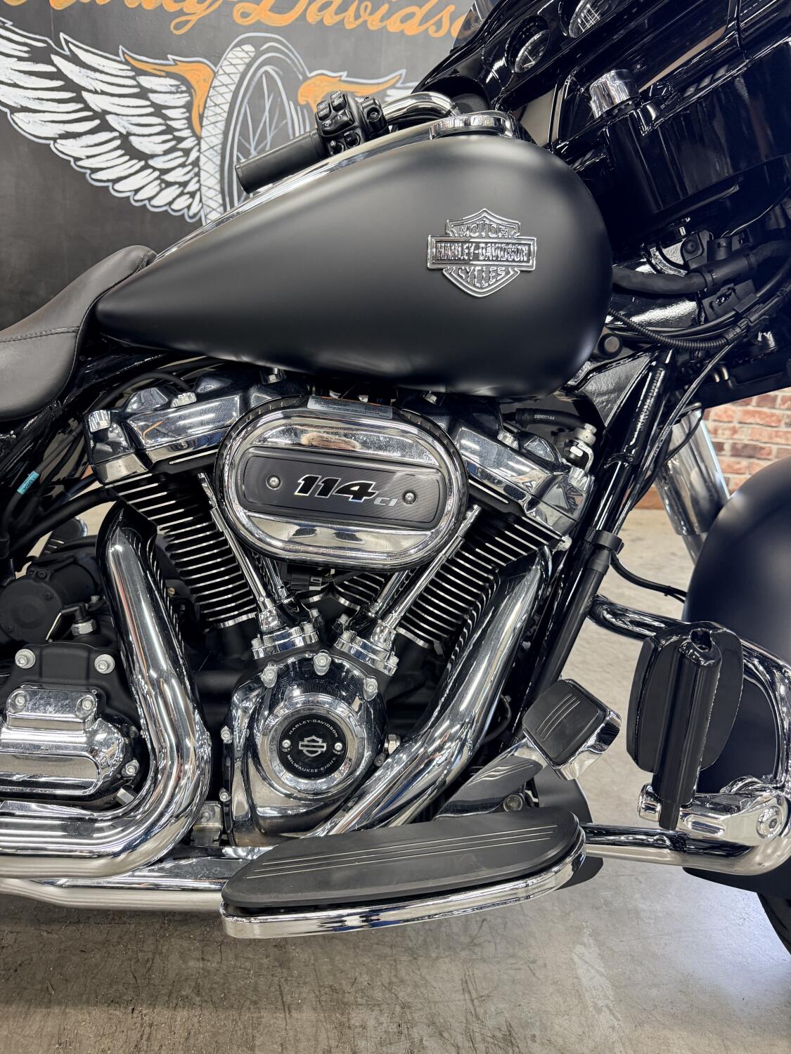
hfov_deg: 56.8
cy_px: 527
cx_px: 396
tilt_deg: -18.0
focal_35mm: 24
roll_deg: -3.7
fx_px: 731
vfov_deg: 71.6
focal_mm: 6.76
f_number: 1.78
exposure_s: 1/60
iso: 250
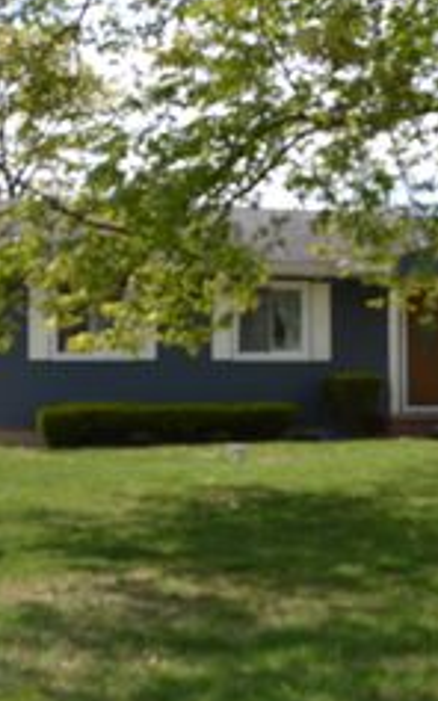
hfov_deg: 21.9
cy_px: 303
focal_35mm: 58
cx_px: 382
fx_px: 1108
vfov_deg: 35.1
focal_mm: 18
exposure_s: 1/200
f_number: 7.1
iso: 100
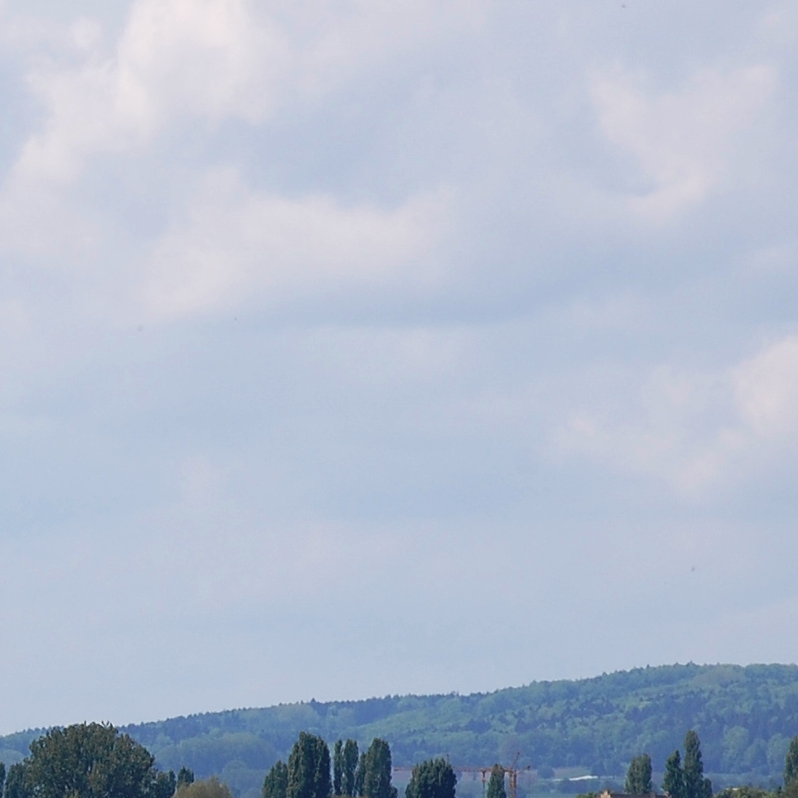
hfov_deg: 4.0
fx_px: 11345
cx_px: -176
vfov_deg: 4.0
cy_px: 743
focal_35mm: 435
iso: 200
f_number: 11
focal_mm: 98
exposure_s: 1/400
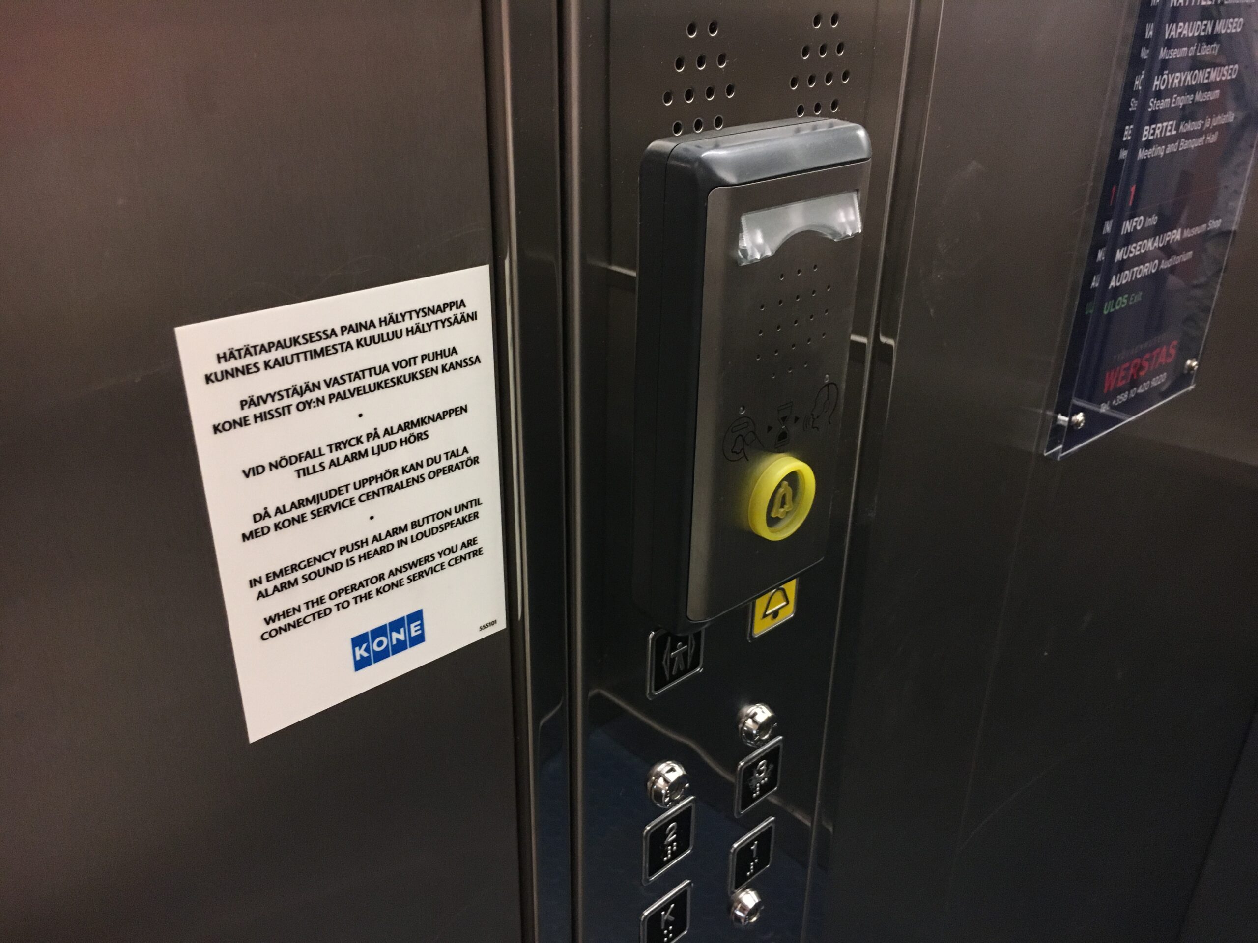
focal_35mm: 29
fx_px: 1054
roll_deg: -1.0
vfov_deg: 48.2
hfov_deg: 61.7
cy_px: 472
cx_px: 629
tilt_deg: -26.2
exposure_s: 1/33
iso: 200
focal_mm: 4.15
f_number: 2.2
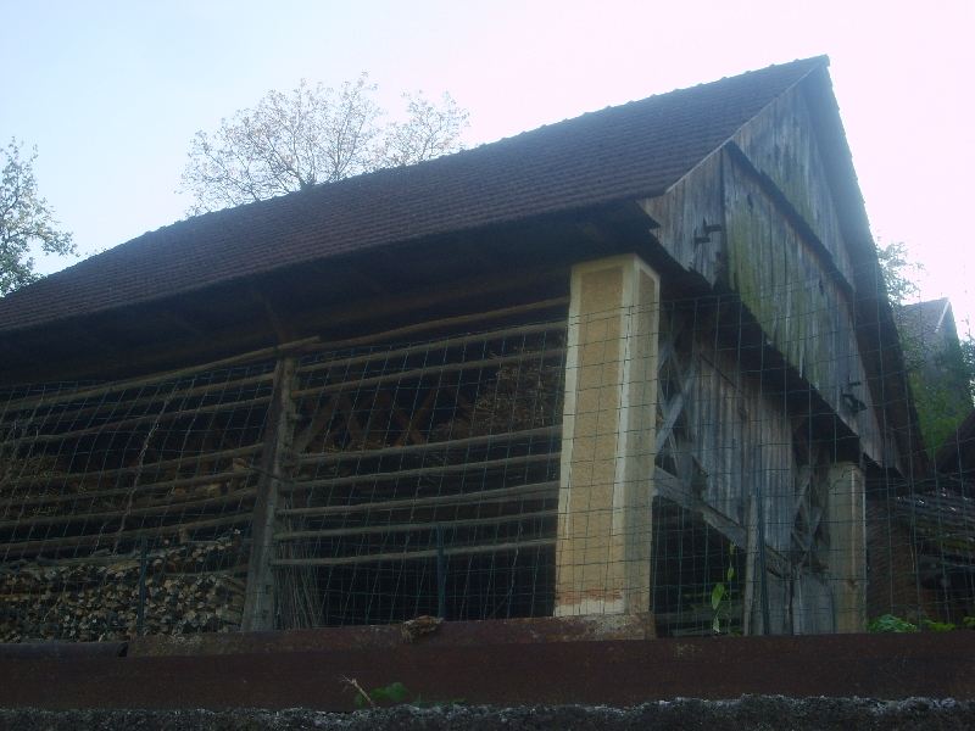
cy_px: 366
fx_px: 1465
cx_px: 488
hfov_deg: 36.8
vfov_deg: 28.0
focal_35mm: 52
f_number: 3.3
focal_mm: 8.7
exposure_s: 1/180
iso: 50
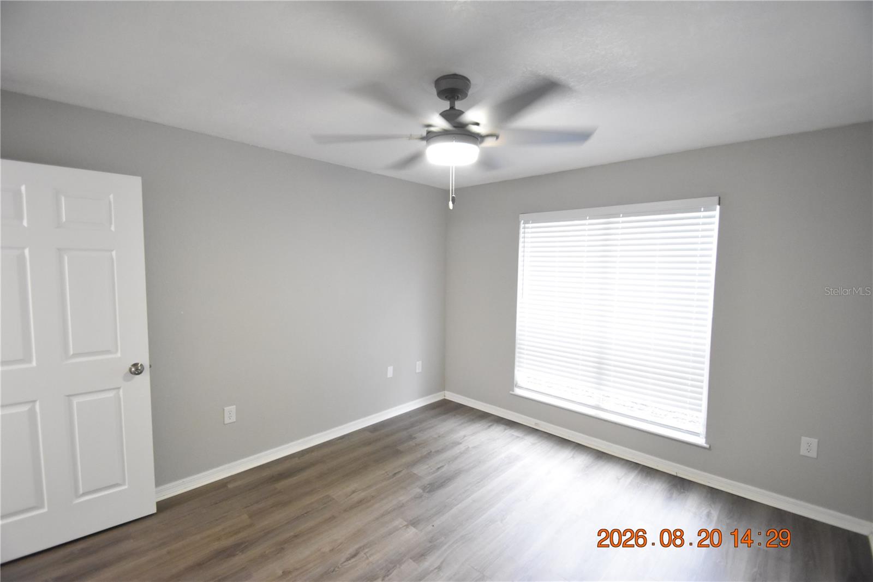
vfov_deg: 77.3
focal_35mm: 15
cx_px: 436
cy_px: 291
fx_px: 364
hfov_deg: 100.4
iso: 2800
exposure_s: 1/60
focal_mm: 10
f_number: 3.5
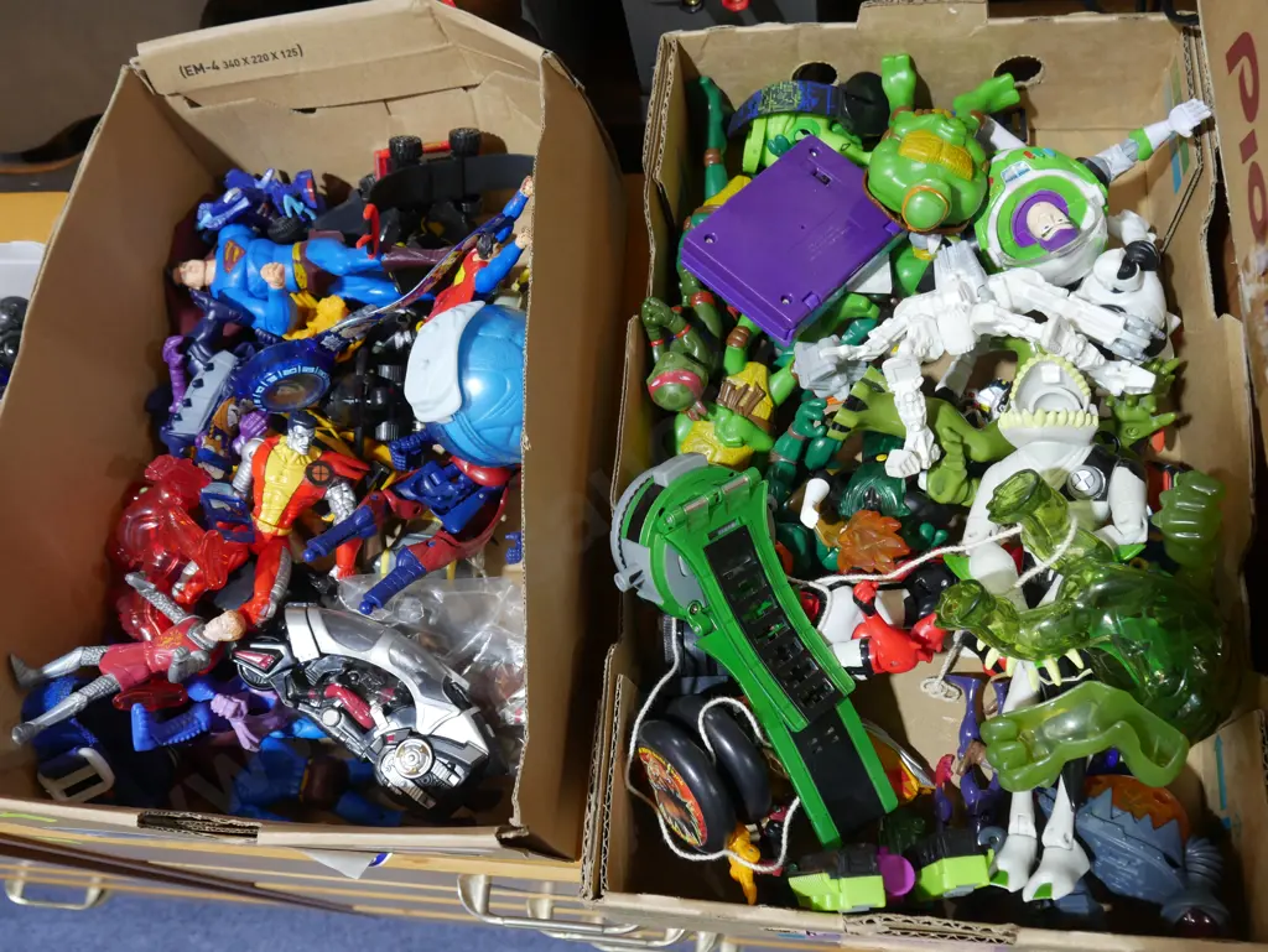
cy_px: 476
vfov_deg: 41.8
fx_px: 1246
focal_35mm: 34
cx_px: 634
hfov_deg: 53.9
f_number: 5
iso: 800
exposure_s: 1/60
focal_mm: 17
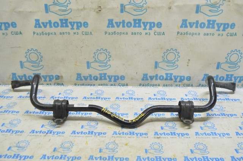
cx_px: 122
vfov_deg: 38.3
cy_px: 80
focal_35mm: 34
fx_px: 233
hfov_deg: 55.2
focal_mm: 23
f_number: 5.6
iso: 400
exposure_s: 1/20
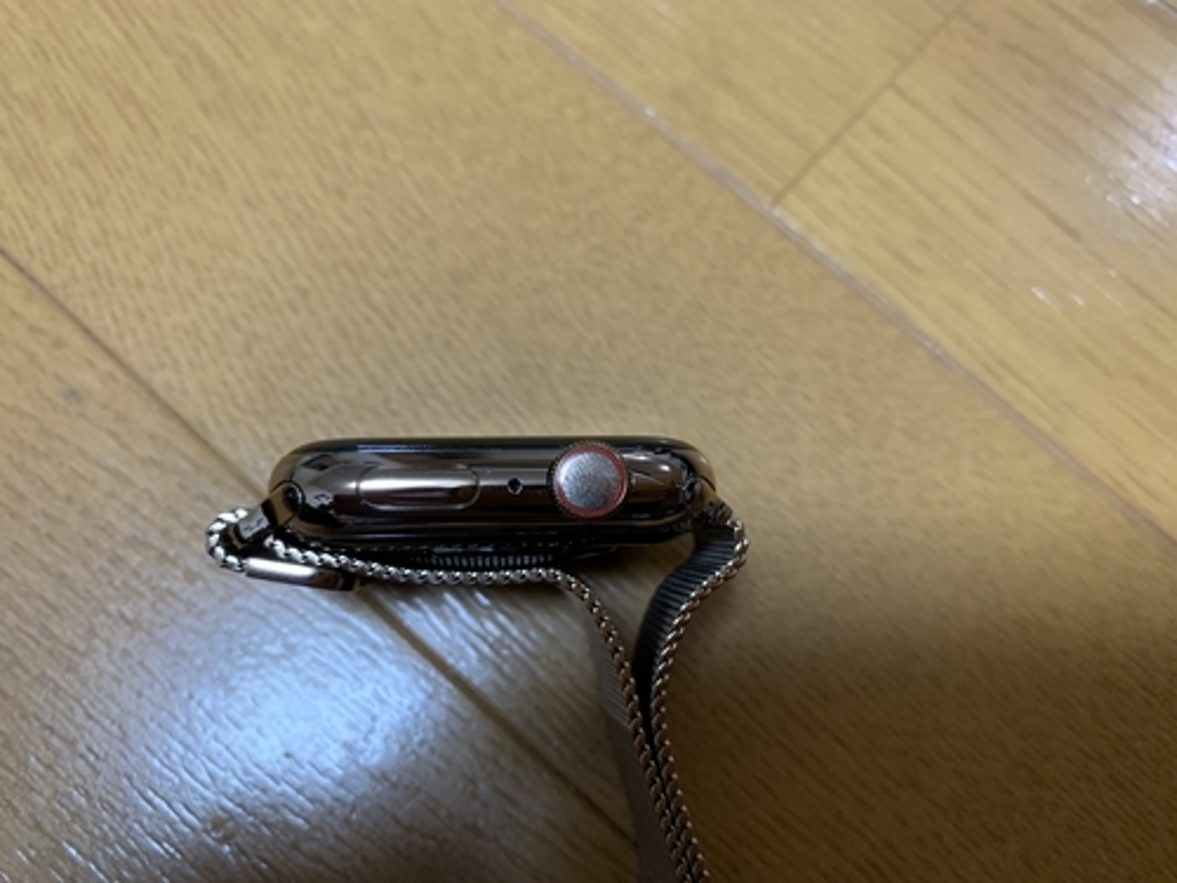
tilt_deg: -74.1
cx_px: 588
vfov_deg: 53.1
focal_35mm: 26
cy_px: 442
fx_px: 884
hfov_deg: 67.3
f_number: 1.8
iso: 250
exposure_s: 1/50
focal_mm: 4.25
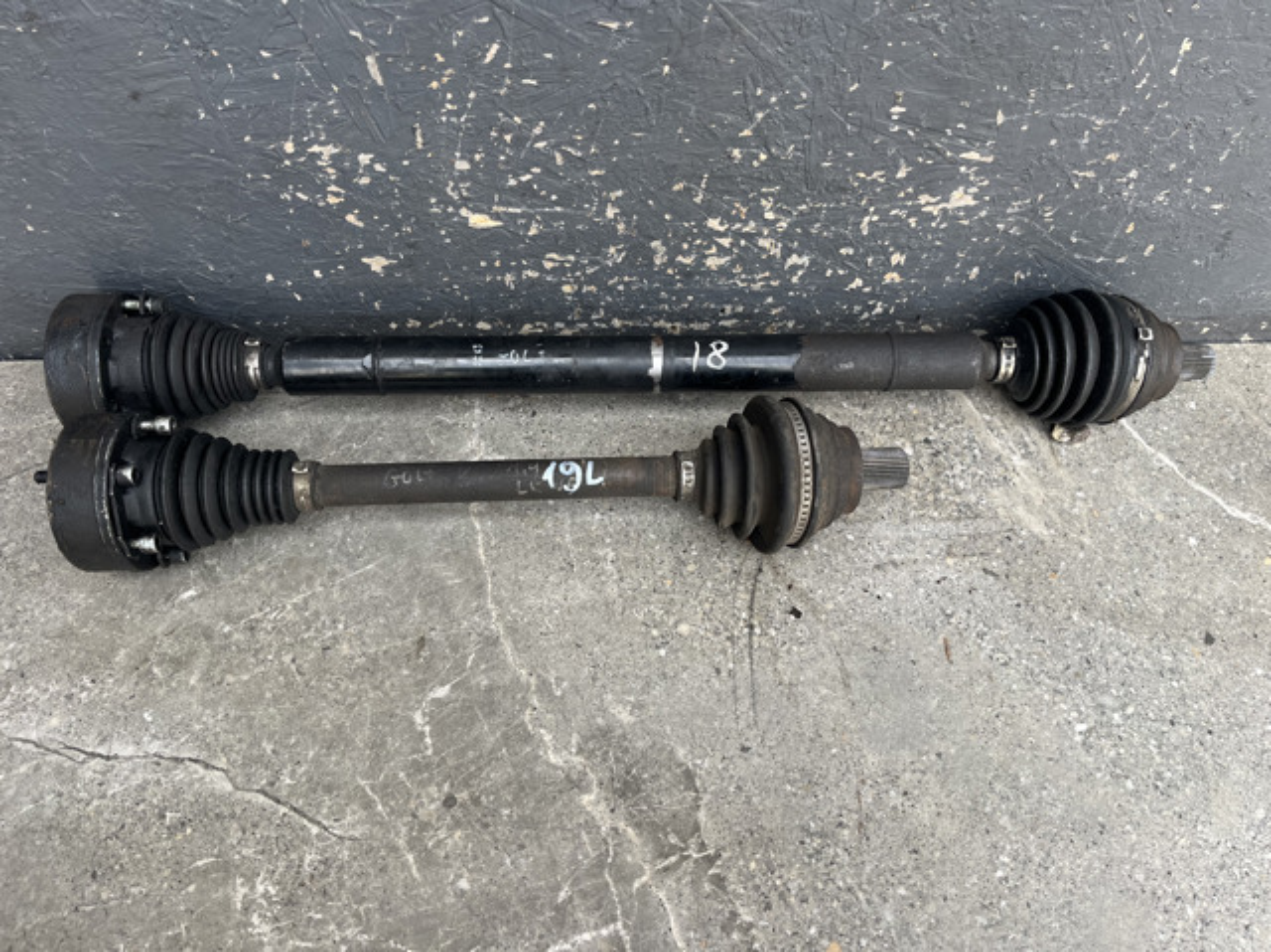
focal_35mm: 26
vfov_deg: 53.0
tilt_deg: -55.4
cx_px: 636
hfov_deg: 67.3
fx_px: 954
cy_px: 476
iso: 40
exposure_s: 1/228
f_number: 1.6
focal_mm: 5.1
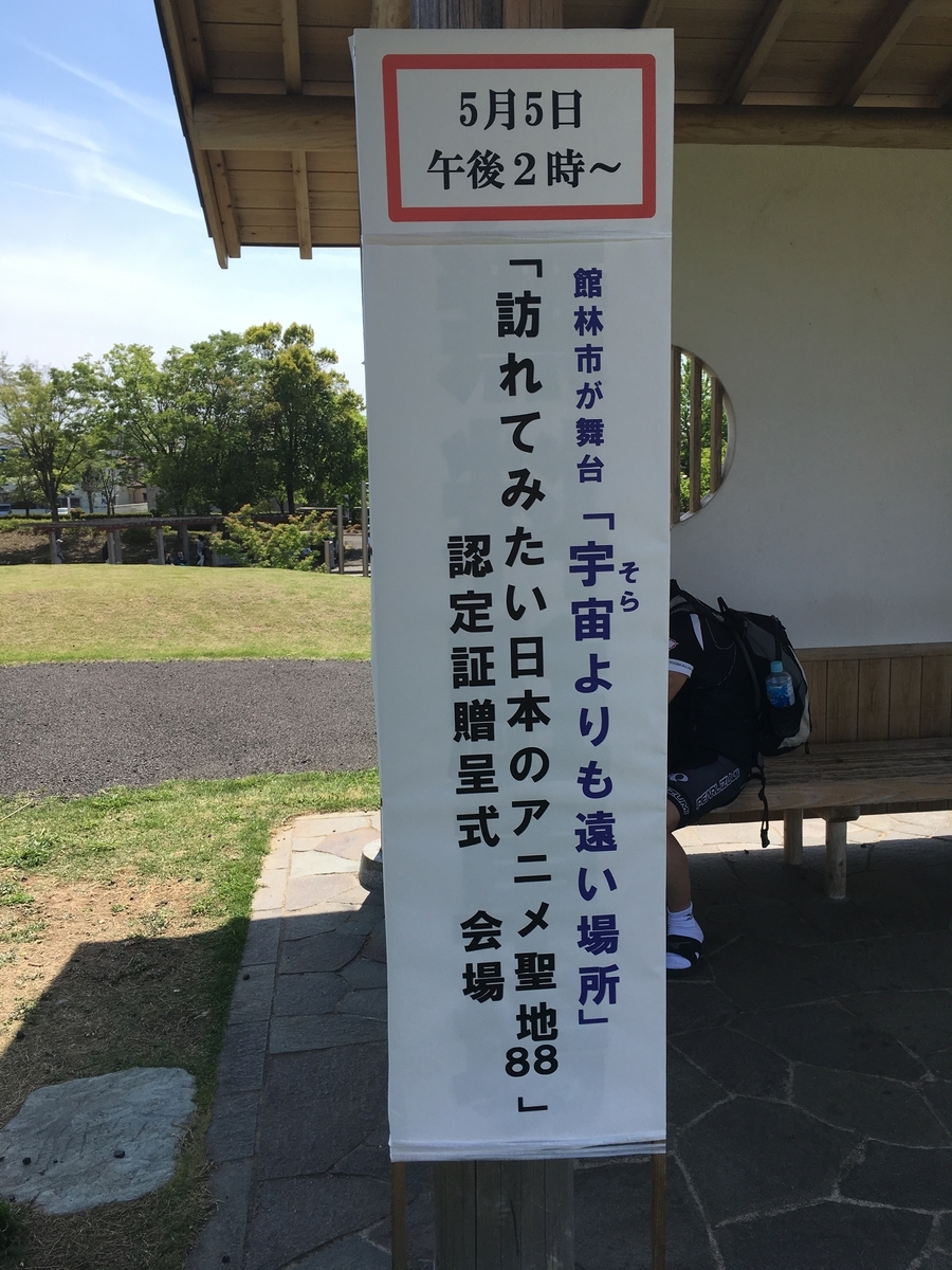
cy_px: 635
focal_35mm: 29
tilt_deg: -8.7
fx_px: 1063
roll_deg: +0.7
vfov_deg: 61.7
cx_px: 476
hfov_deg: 48.2
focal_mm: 4.15
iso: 25
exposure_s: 1/1326
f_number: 2.2
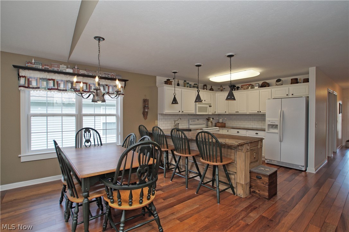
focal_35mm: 16
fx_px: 160
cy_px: 116
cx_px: 174
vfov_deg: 72.0
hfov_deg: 95.0
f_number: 4.5
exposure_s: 1/60
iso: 160
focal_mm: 11
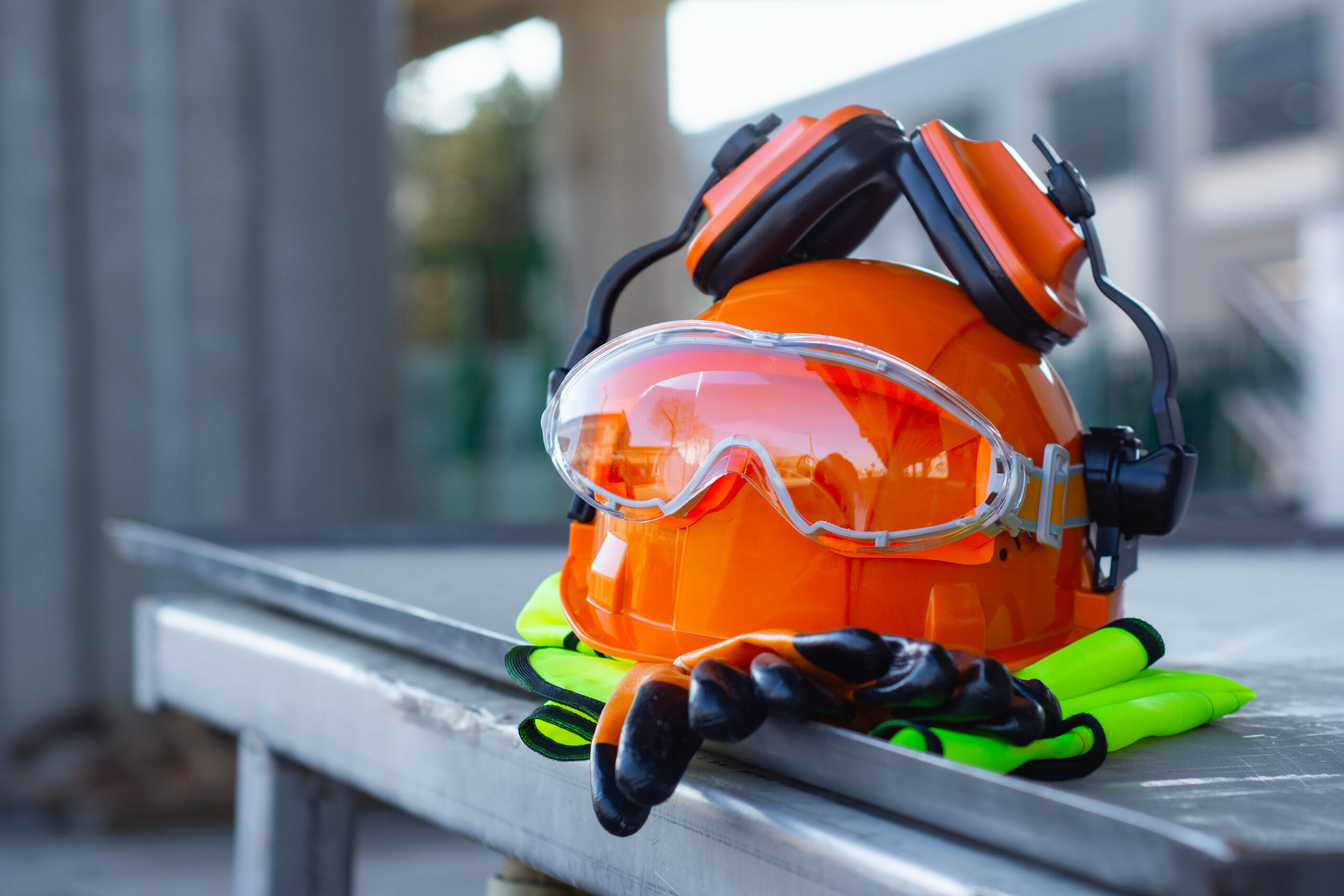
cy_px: 448
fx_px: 2800
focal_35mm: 75
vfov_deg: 18.2
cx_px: 672
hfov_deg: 27.0
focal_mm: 50
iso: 200
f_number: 3.2
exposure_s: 1/500
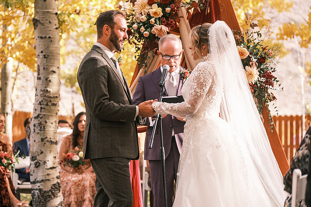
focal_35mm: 126
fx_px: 1089
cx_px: 156
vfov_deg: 10.9
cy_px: 104
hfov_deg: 16.3
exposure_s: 1/500
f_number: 3.2
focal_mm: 83.8
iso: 400
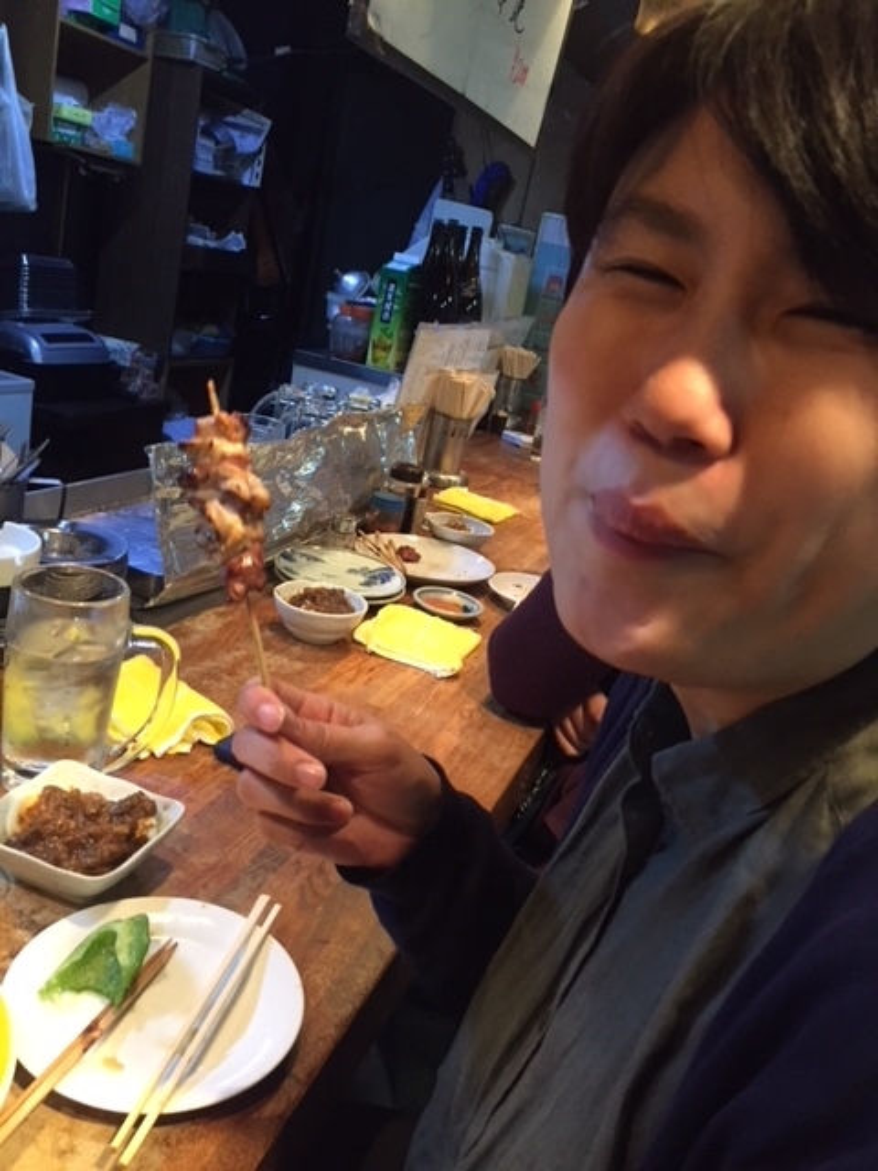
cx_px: 439
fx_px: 981
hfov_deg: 48.2
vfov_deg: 61.7
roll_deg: -11.1
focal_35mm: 29
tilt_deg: -17.8
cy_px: 586
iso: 250
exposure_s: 1/25
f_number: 2.2
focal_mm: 4.15
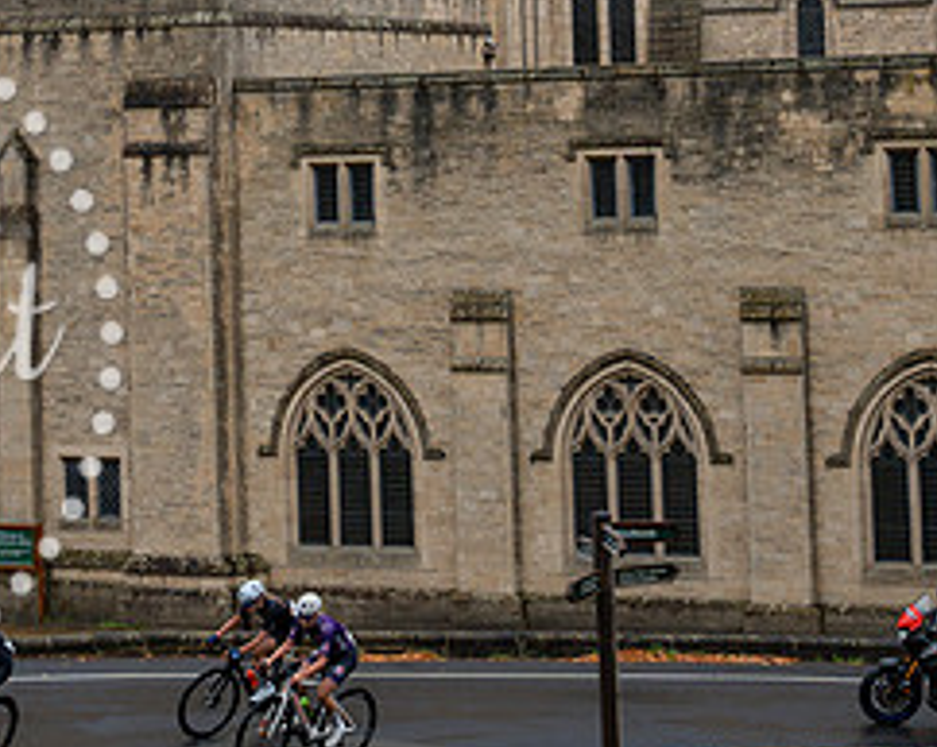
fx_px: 2825
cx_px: 395
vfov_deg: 14.7
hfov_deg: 18.8
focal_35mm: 102
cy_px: -66
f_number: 4
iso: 320
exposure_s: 1/800
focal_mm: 28
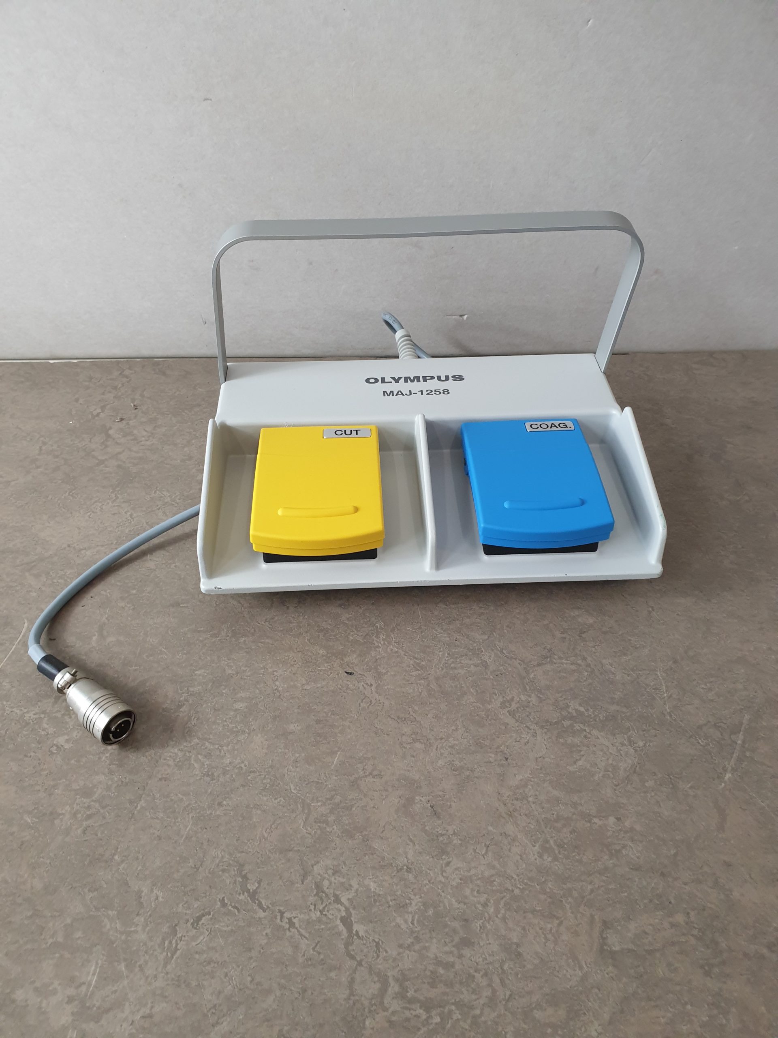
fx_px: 779
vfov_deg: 67.3
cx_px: 389
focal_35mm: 26
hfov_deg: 53.1
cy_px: 519
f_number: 2.4
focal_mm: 4.3
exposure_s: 1/50
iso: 200
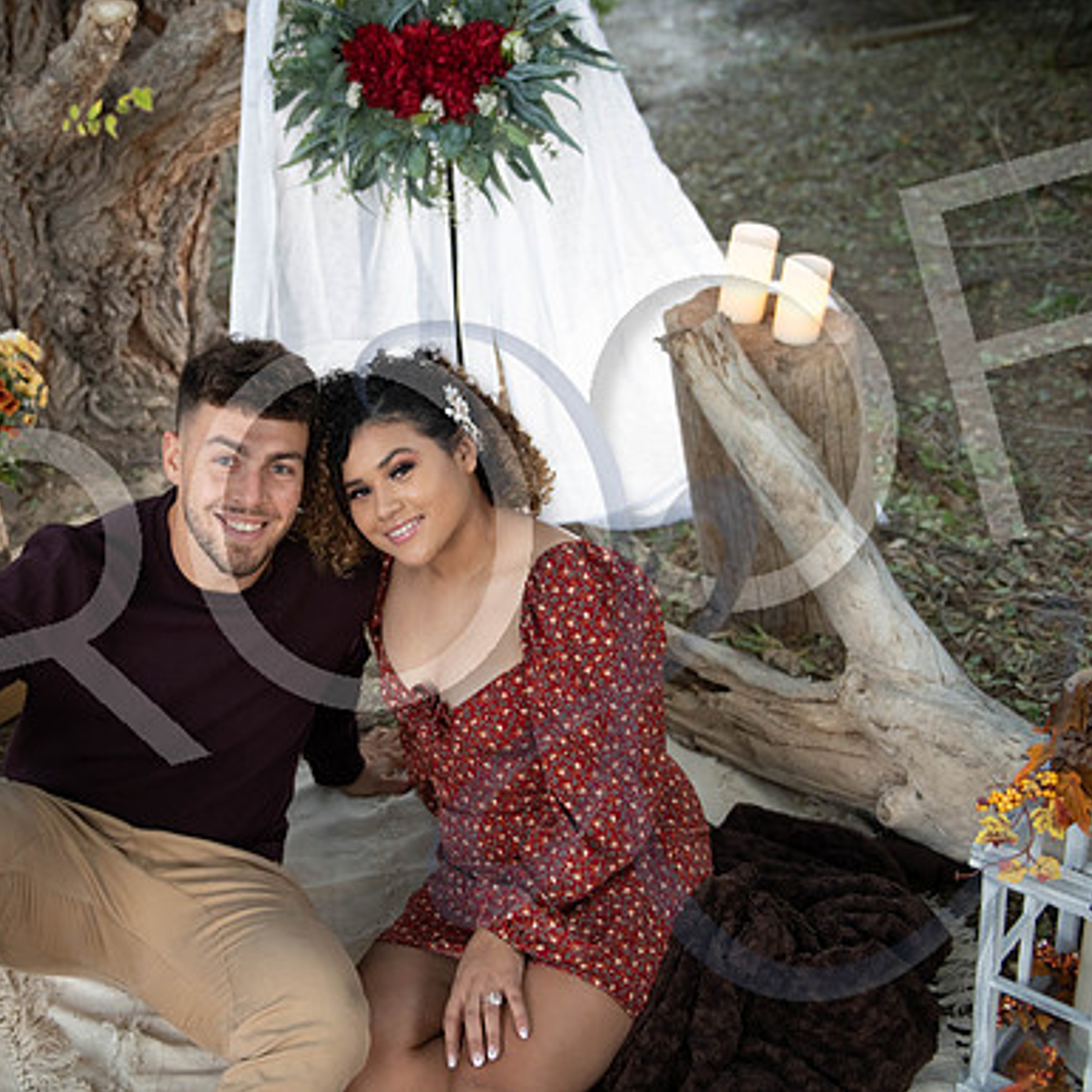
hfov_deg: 40.4
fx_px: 1463
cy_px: 546
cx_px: 360
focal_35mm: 41
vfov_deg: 40.9
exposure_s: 1/60
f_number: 2.8
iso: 800
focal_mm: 32
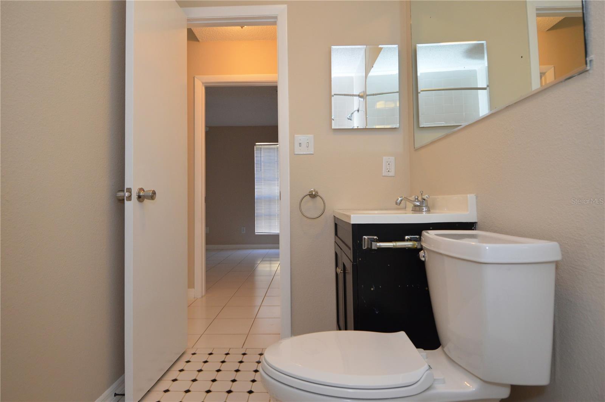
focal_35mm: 18
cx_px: 302
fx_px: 302
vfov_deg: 67.3
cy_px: 201
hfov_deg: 90.1
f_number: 4
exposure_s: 1/60
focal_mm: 12
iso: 560
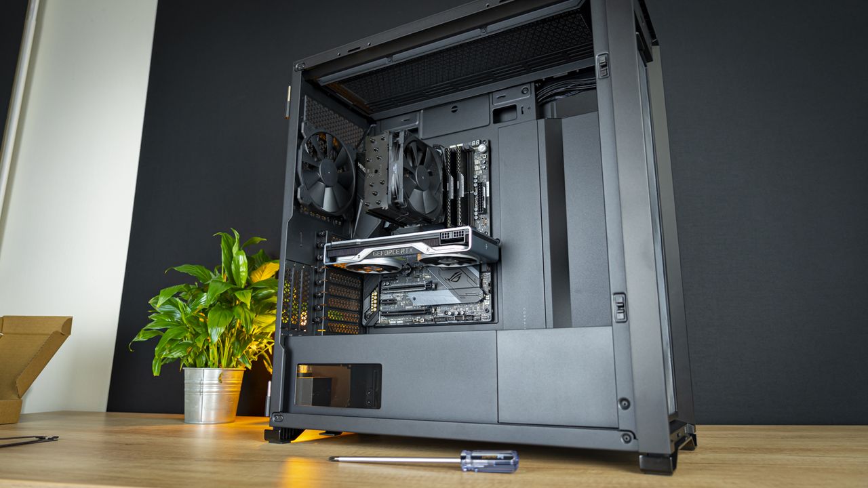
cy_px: 244
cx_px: 434
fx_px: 579
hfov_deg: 73.7
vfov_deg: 45.8
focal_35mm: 25
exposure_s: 1/8
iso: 100
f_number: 2.8
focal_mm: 16
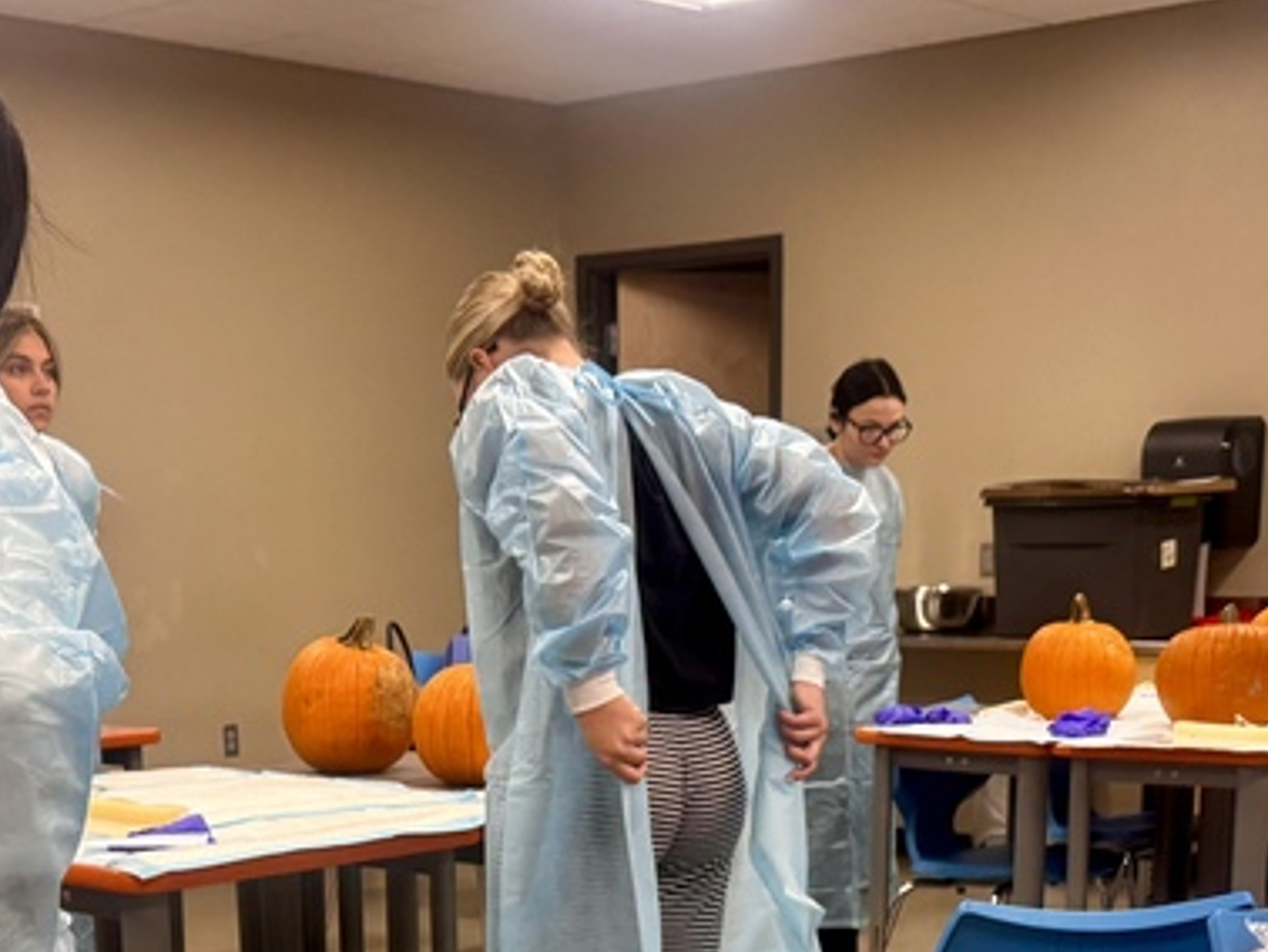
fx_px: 2382
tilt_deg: -13.0
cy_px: 1079
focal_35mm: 65
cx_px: 607
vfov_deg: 21.3
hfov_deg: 29.8
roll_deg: +0.5
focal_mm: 6.76
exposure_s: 1/120
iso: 200
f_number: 1.78
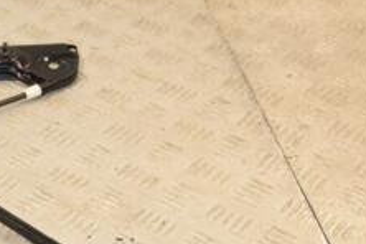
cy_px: 155
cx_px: -106
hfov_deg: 18.7
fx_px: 1030
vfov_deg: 13.5
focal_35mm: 101
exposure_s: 1/200
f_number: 6.3
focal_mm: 25
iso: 800
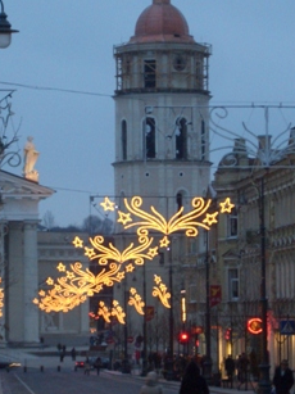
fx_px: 2308
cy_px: 130
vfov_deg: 9.7
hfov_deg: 7.3
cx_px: 169
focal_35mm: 203
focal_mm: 17.4
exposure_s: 1/8
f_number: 4.8
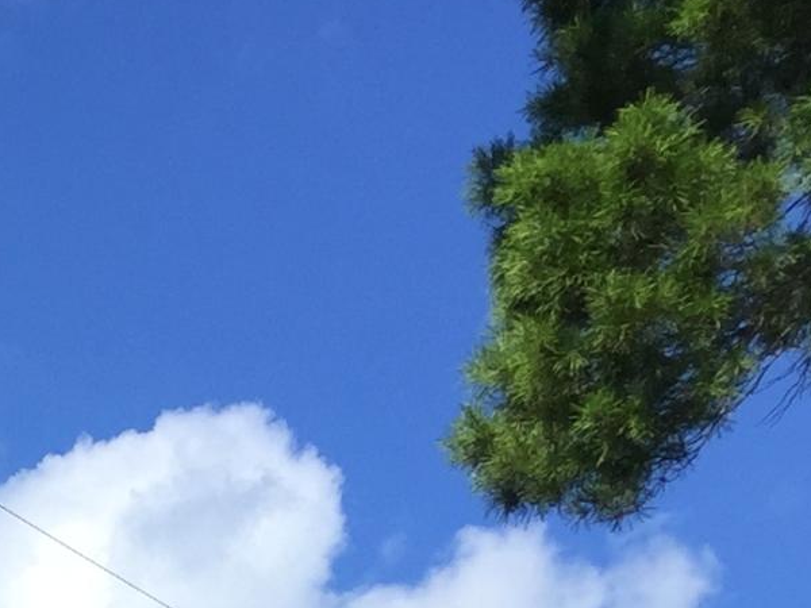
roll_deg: -2.1
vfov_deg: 9.3
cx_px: -615
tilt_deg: +5.5
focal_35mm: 145
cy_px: 1396
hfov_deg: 12.5
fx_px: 3397
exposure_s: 1/1319
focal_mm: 4.15
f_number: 2.2
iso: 32
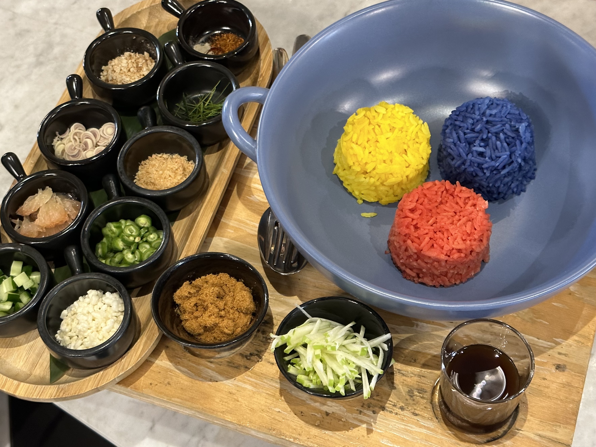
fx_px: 826
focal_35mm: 48
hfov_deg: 39.7
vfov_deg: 30.3
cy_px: 224
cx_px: 298
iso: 400
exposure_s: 1/40
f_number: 1.78
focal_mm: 6.86
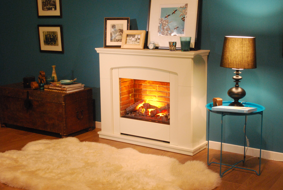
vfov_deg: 26.6
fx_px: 401
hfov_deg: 38.8
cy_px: 90
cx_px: 149
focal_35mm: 51
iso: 1600
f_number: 5
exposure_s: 1/20
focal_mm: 32
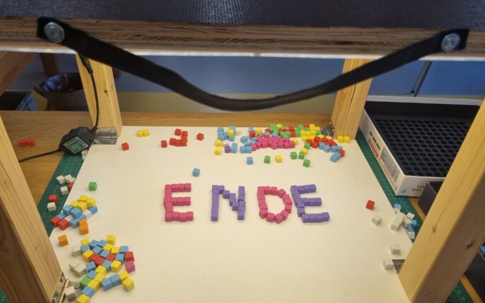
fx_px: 370
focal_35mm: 28
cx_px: 242
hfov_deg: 66.5
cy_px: 175
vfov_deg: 44.4
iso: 50
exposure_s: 1/188
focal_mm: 5.4
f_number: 1.8
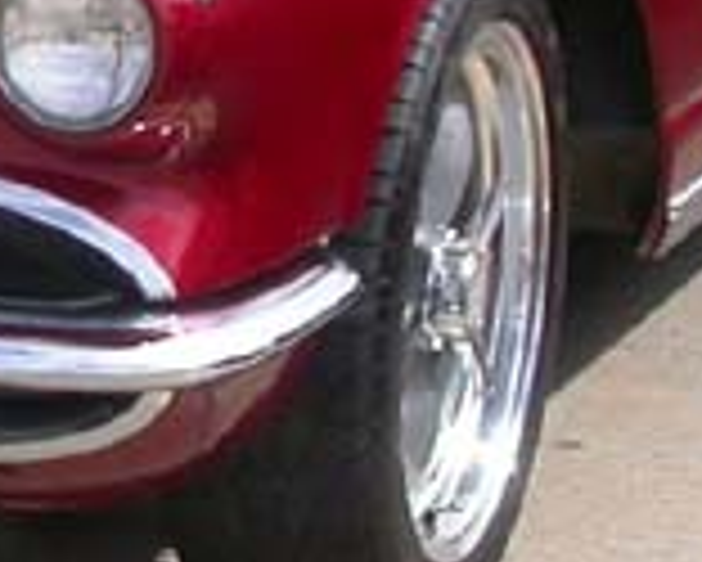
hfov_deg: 7.8
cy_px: -40
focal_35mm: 243
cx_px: -320
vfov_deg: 6.3
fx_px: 5052
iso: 100
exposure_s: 1/310
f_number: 7.5
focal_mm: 7.85
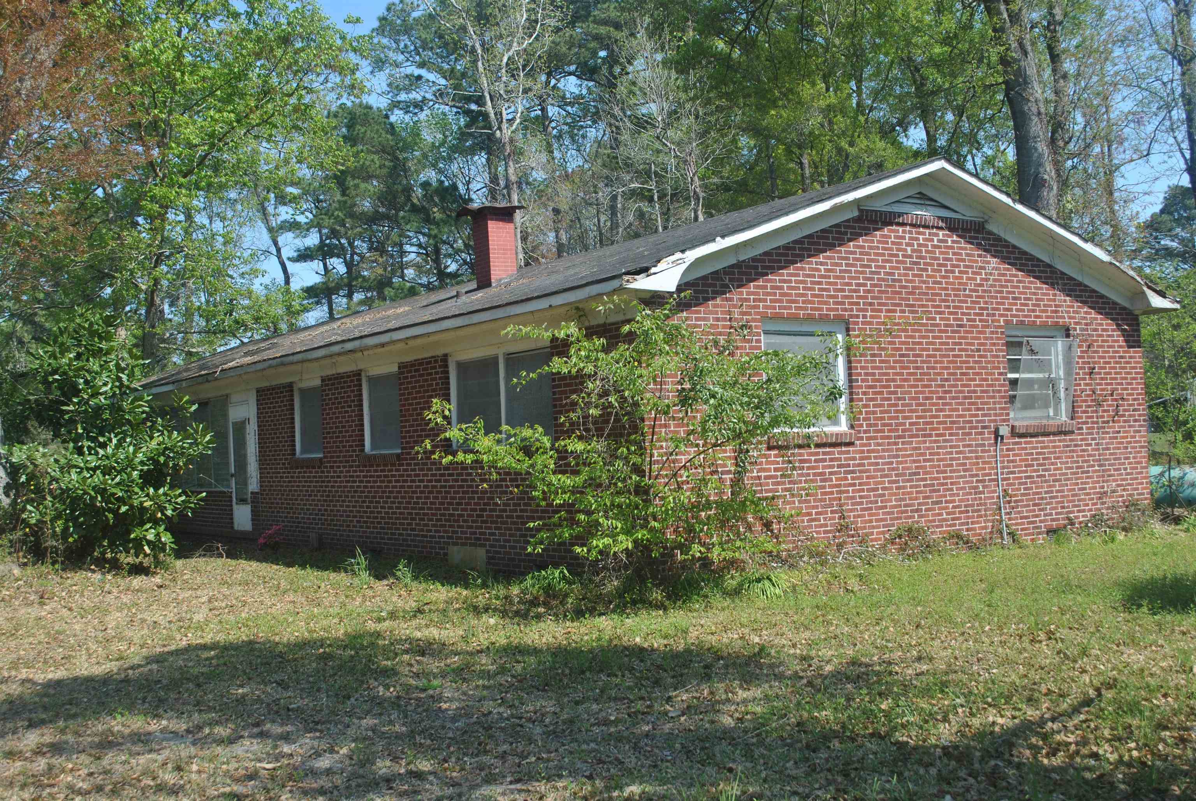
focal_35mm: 39
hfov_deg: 49.5
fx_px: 1297
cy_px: 400
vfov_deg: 34.3
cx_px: 598
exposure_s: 1/200
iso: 100
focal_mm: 26
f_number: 7.1
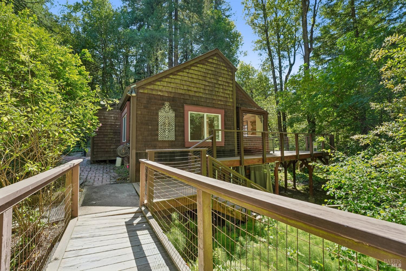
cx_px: 203
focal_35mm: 14
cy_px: 136
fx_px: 158
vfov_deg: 81.2
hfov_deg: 104.3
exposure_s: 1/125
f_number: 8
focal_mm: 14
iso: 640
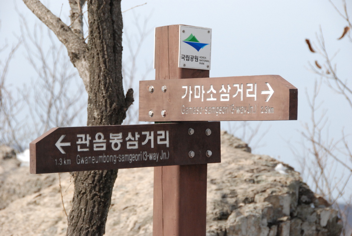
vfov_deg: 8.7
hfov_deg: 13.0
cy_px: 118
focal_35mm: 158
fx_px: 1542
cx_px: 176
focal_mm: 105
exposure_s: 1/1250
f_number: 9
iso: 800
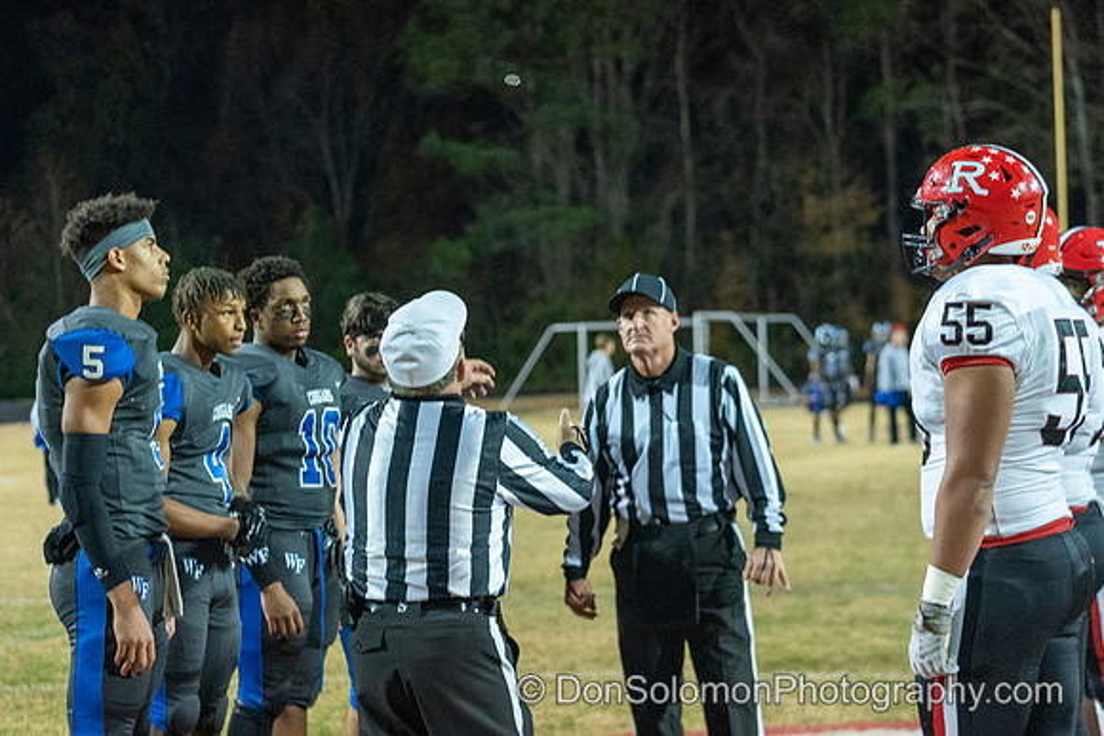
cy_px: 308
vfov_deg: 16.8
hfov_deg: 24.9
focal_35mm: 81
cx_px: 532
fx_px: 2497
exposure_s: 1/400
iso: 6400
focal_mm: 70
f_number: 3.2
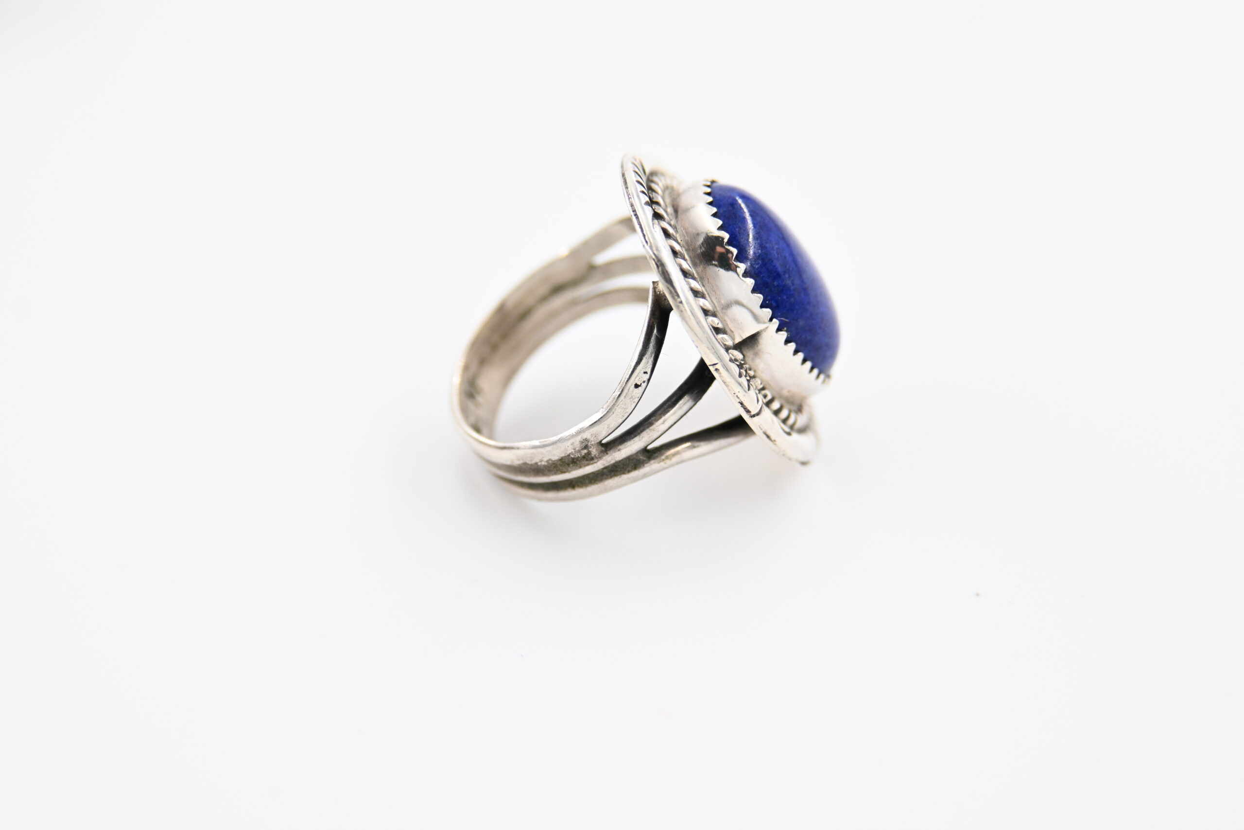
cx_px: 622
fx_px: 3214
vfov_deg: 14.7
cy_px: 415
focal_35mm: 93
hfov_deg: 21.9
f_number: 5
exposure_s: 1/500
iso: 800
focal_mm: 62
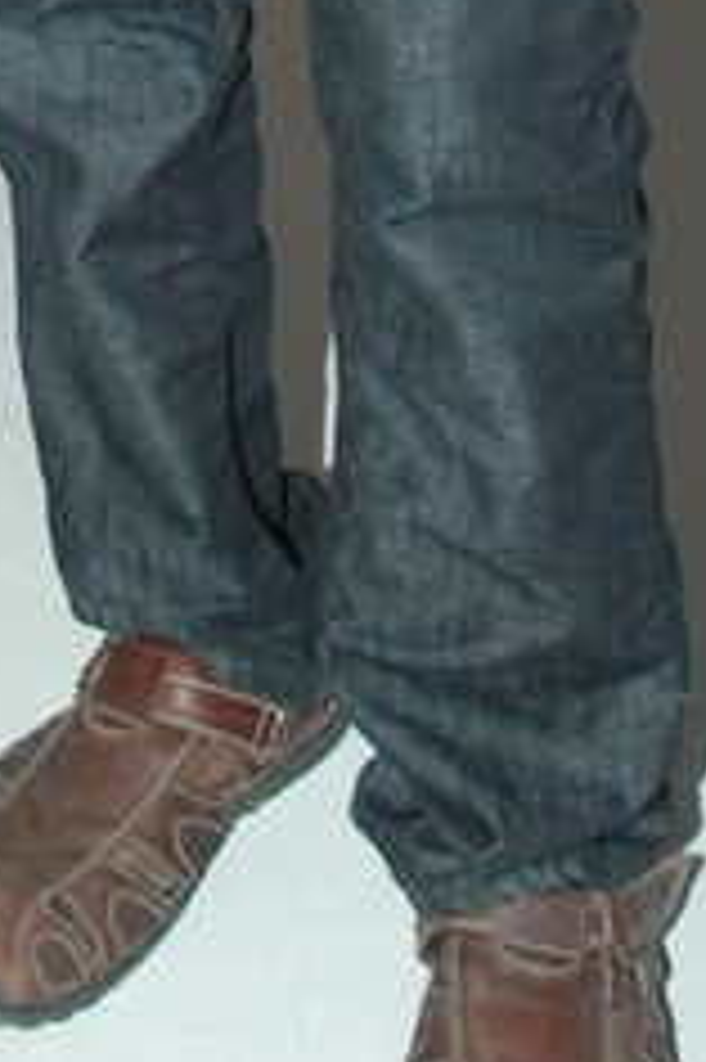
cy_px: -1107
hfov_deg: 8.8
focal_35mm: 156
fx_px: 4595
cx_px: 198
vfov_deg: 11.7
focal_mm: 24
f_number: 4.5
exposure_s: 1/125
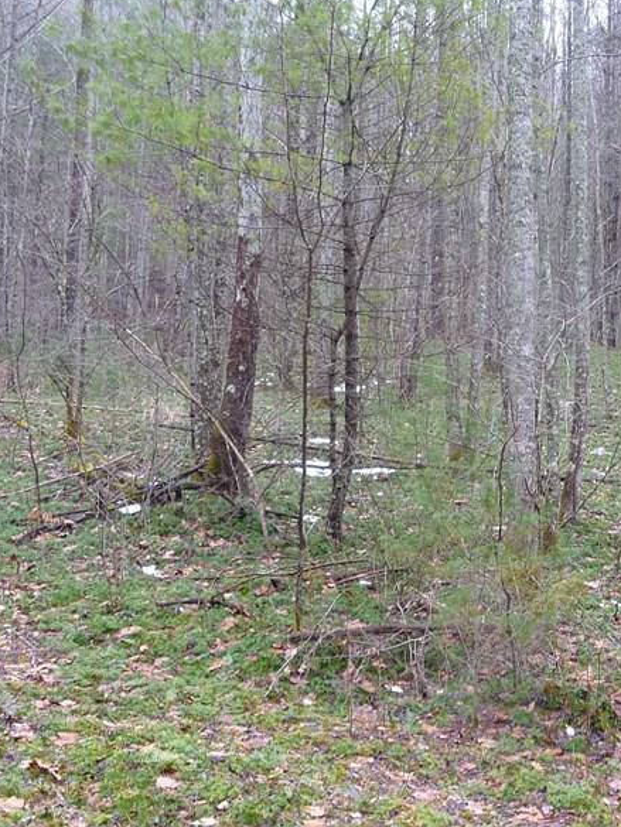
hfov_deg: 28.3
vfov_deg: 38.9
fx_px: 1172
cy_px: 421
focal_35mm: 49
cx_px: 583
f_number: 3.3
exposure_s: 1/30
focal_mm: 4.7
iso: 100
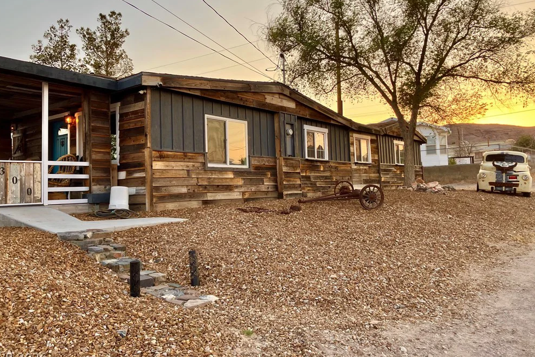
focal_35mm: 30
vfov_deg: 43.6
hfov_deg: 61.9
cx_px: 264
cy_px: 160
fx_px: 446
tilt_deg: +4.9
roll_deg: +2.4
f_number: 1.8
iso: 25
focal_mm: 3.99
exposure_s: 1/246
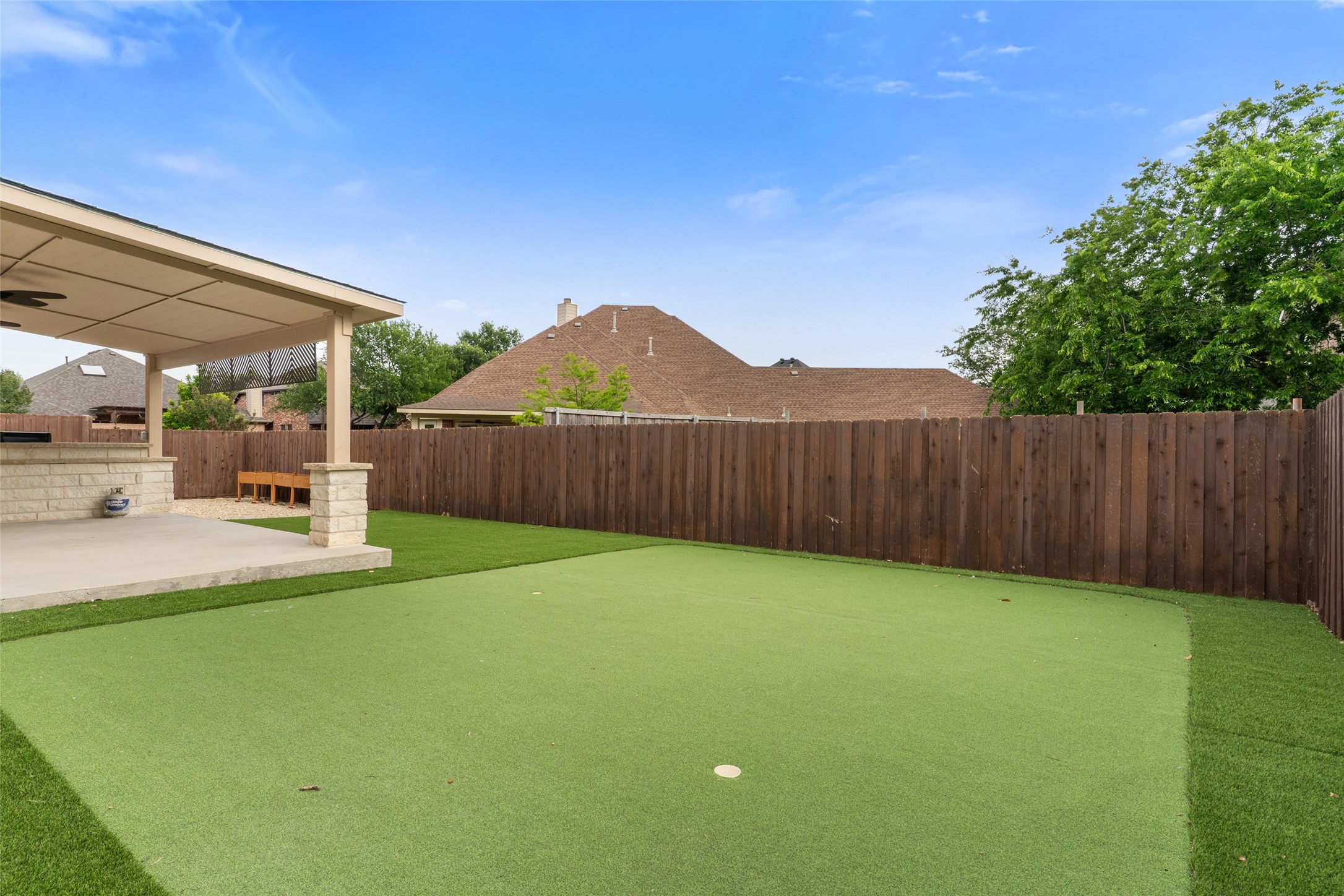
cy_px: 448
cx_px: 672
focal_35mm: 18
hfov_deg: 90.0
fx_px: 672
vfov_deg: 67.4
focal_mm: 18
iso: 400
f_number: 10
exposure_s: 1/40
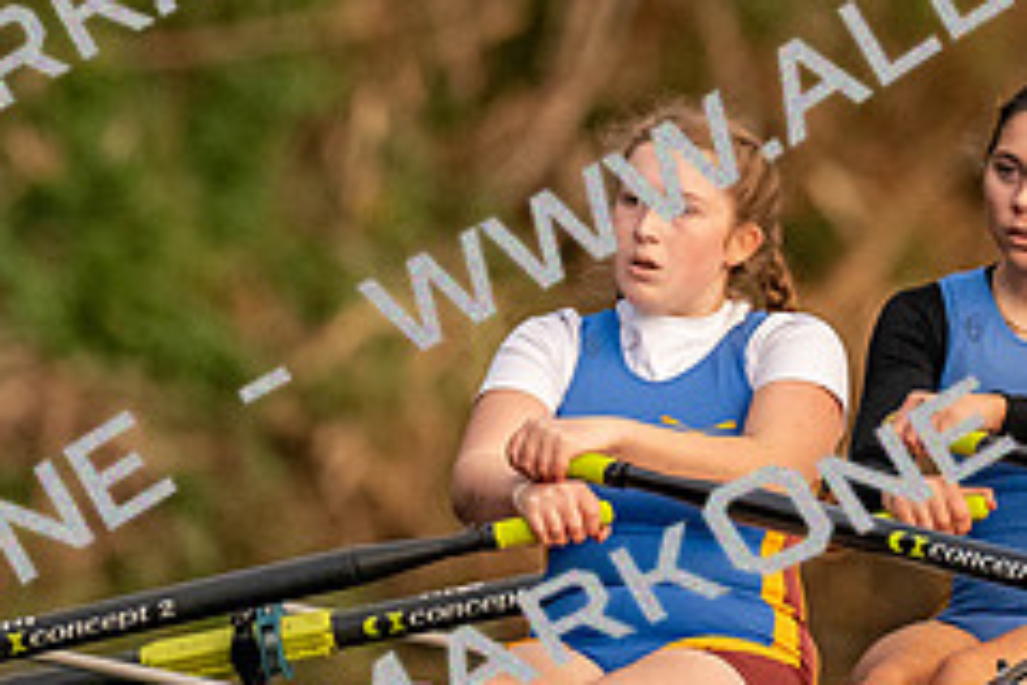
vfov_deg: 0.6
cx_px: 886
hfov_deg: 0.9
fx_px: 62072
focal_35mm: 2176
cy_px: 364
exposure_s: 1/2500
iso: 3200
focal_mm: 600
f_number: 4
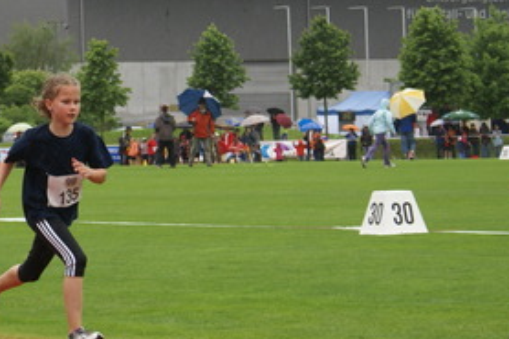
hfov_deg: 10.0
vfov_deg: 6.7
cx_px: 64
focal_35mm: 204
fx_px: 2883
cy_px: 125
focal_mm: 70
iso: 125
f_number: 5.6
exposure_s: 1/250
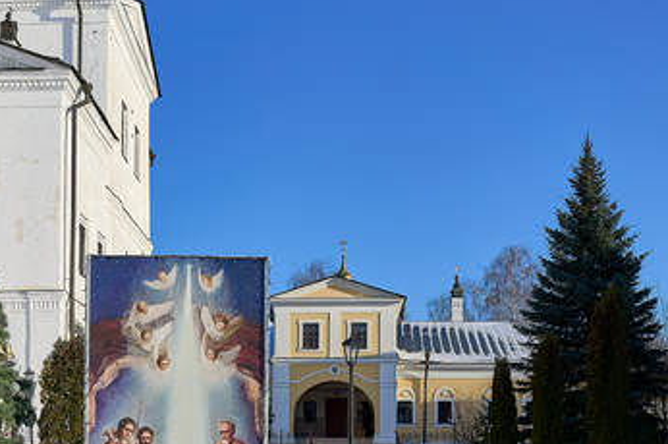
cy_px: 371
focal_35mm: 50
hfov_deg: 39.5
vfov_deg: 26.3
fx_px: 927
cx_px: 286
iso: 100
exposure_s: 1/500
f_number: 6.7
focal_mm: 24
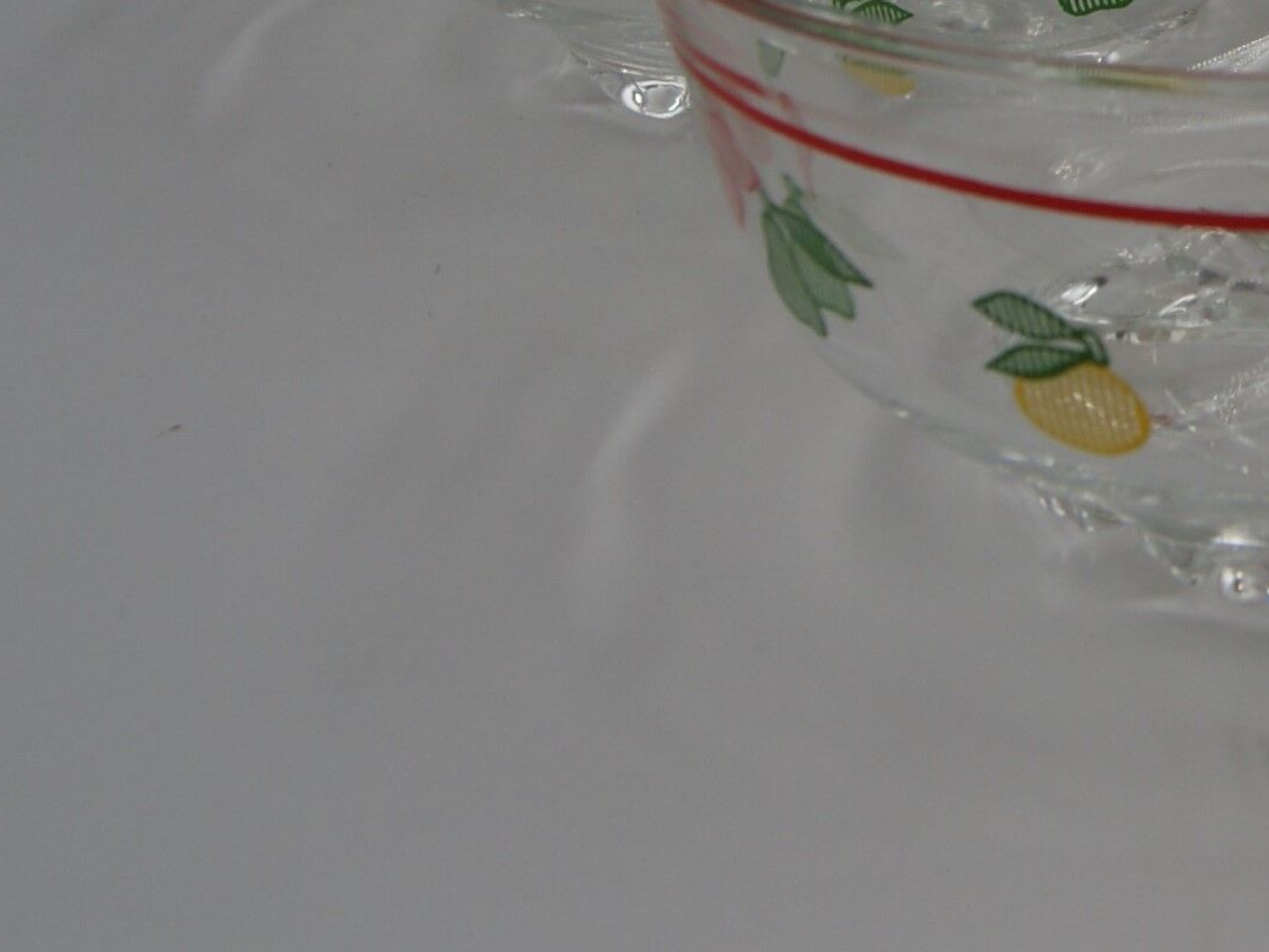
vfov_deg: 17.6
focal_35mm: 81
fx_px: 2970
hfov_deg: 22.5
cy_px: -71
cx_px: 1456
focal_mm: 22
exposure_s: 1/60
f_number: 9
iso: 100
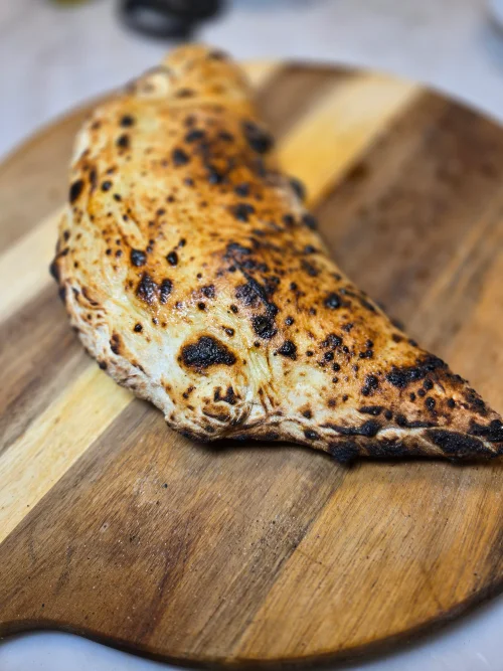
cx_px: 252
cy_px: 336
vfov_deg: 73.9
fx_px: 446
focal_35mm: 23
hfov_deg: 58.9
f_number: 1.8
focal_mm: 5.4
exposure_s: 1/120
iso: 50
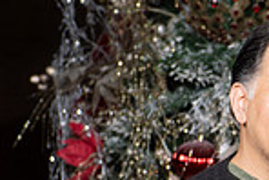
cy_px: 280
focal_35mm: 235
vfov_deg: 5.8
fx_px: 1758
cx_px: 513
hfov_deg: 8.4
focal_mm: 60
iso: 160
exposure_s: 1/125
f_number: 7.1
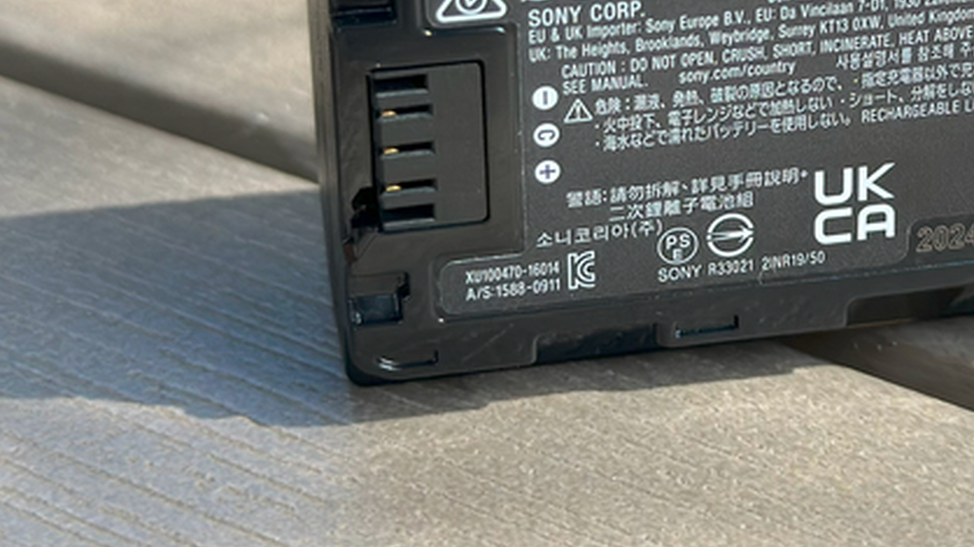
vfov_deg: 13.7
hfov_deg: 24.1
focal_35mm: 87
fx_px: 2247
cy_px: 14
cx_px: 764
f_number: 1.78
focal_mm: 6.86
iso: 80
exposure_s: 1/1000
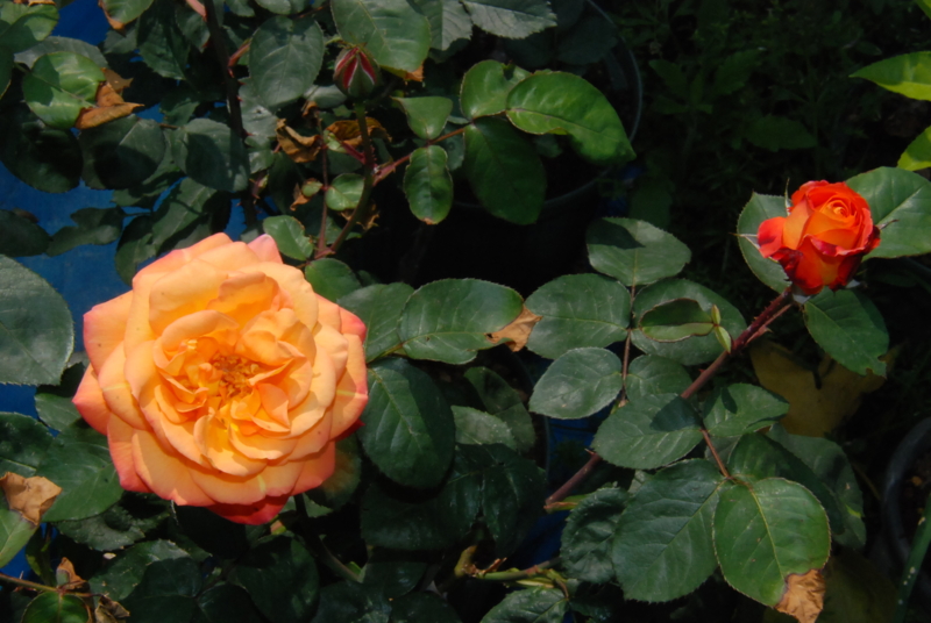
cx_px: 466
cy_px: 312
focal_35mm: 75
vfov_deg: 18.2
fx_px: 1942
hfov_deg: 27.0
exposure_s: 1/200
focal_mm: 50
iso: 800
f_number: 32
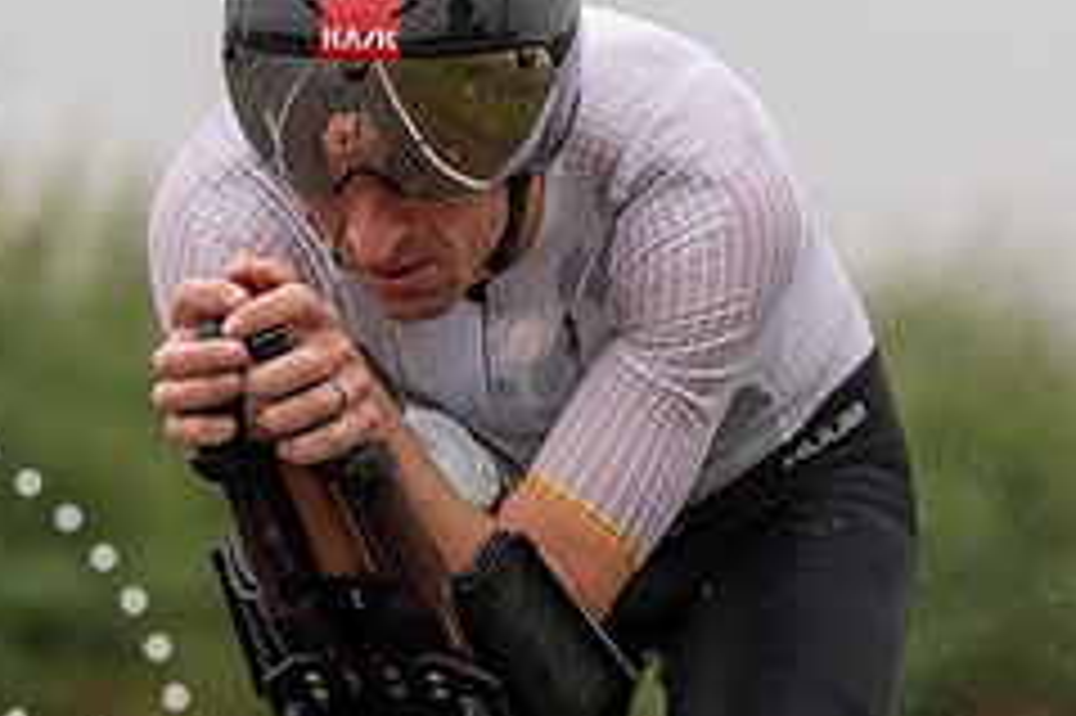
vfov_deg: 3.3
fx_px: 12335
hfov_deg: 5.0
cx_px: 482
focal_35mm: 413
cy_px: 579
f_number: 4
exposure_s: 1/1000
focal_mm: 170
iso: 160
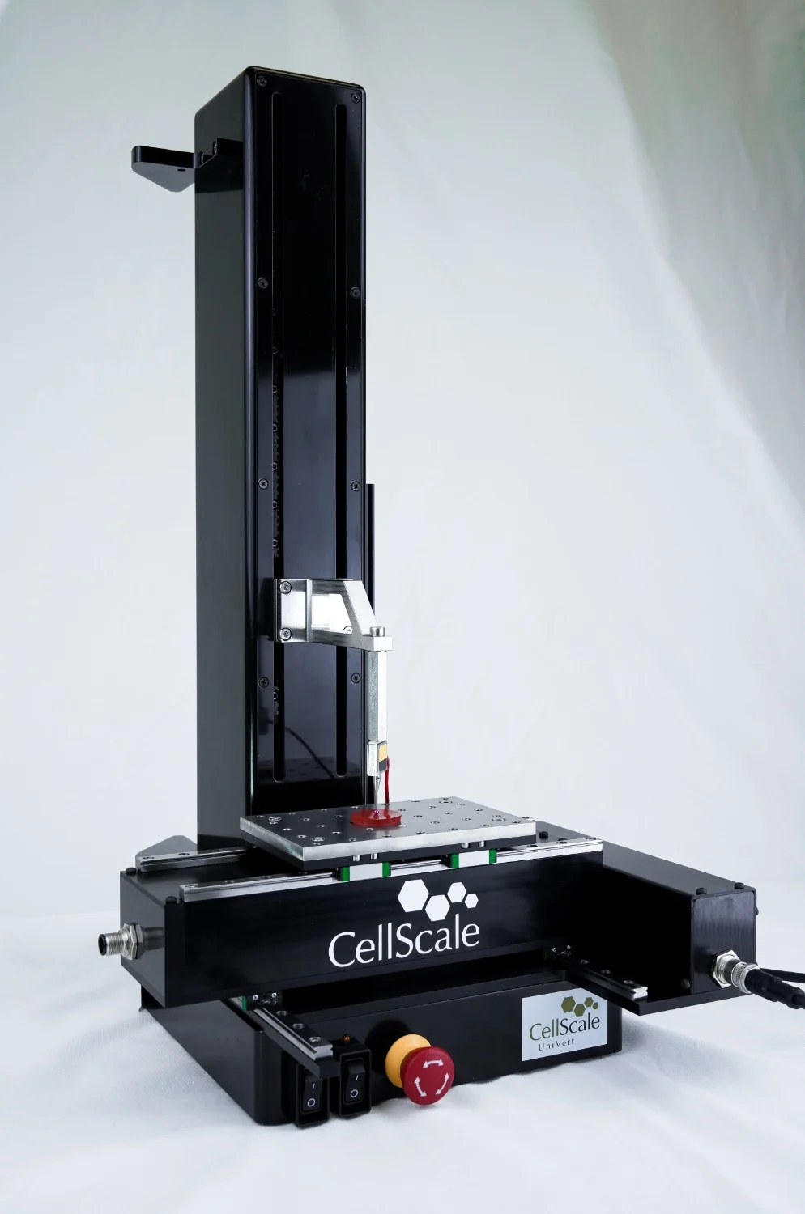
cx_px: 402
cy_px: 607
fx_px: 1246
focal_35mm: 37
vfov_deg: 52.0
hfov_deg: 35.8
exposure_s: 1/125
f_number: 9
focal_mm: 37
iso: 640
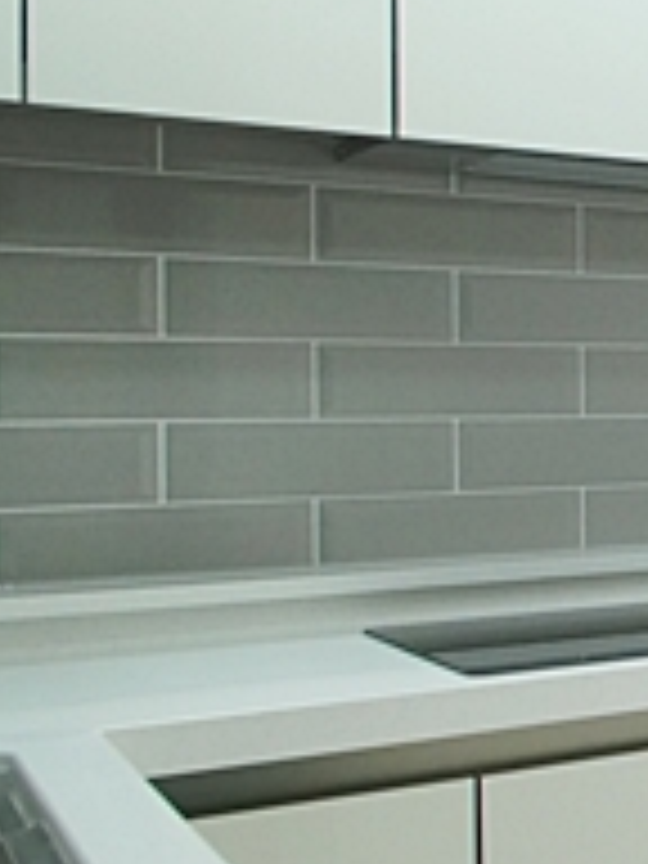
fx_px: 1498
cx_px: 1611
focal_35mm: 60
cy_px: 369
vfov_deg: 32.1
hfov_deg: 14.3
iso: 800
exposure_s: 1/125
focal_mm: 10
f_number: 5
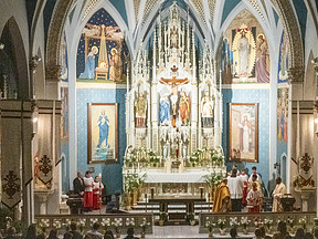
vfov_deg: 23.6
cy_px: 129
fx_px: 570
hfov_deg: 31.0
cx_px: 204
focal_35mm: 62
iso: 8000
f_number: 20
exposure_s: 1/40
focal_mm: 32
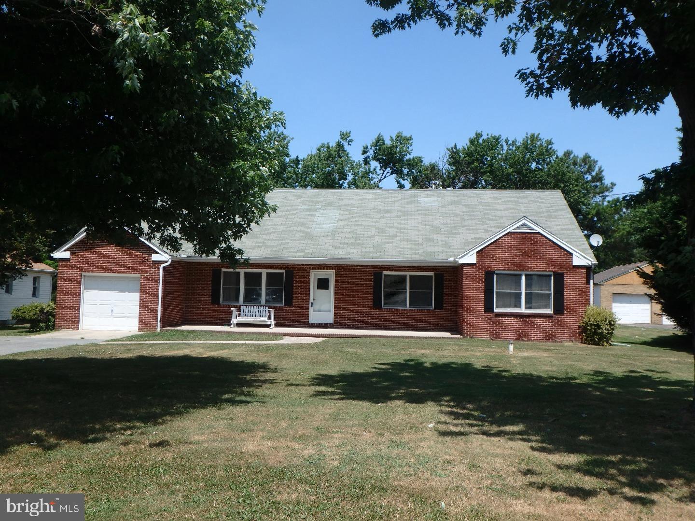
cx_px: 348
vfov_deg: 45.4
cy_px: 260
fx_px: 622
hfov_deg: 58.4
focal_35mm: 31
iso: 125
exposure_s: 1/640
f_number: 4.7
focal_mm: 5.6
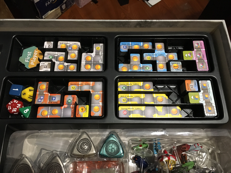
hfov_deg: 61.7
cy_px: 86
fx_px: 194
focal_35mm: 29
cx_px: 116
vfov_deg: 48.2
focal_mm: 4.15
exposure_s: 1/15
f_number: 2.2
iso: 250
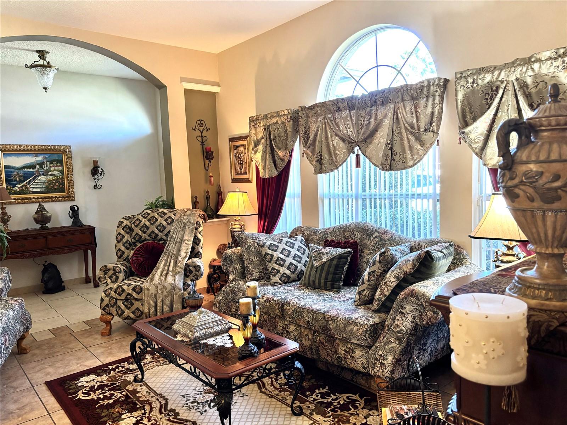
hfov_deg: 67.3
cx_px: 284
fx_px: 426
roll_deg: +1.5
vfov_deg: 53.1
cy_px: 212
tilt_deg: -5.4
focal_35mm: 26
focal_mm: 5.96
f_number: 1.6
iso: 250
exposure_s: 1/60
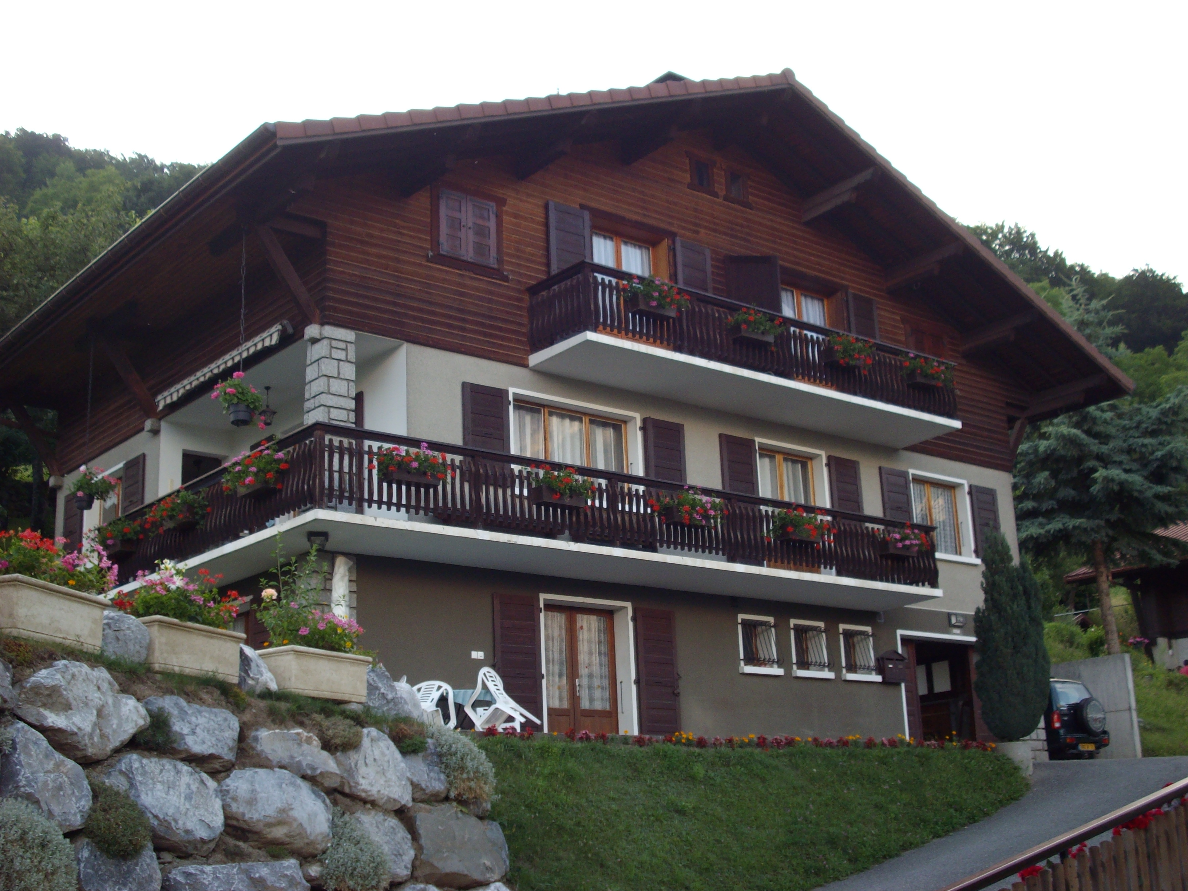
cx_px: 594
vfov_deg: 31.5
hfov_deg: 41.2
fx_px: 1579
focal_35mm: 46
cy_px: 446
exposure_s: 1/125
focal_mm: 7.6
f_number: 3.1
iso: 84
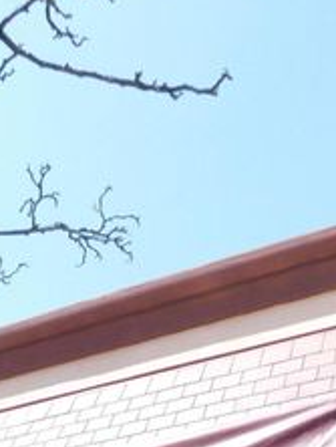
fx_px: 891
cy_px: 649
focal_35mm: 69
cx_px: 68
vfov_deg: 23.3
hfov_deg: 21.1
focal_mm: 4
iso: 125
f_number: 3
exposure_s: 1/640
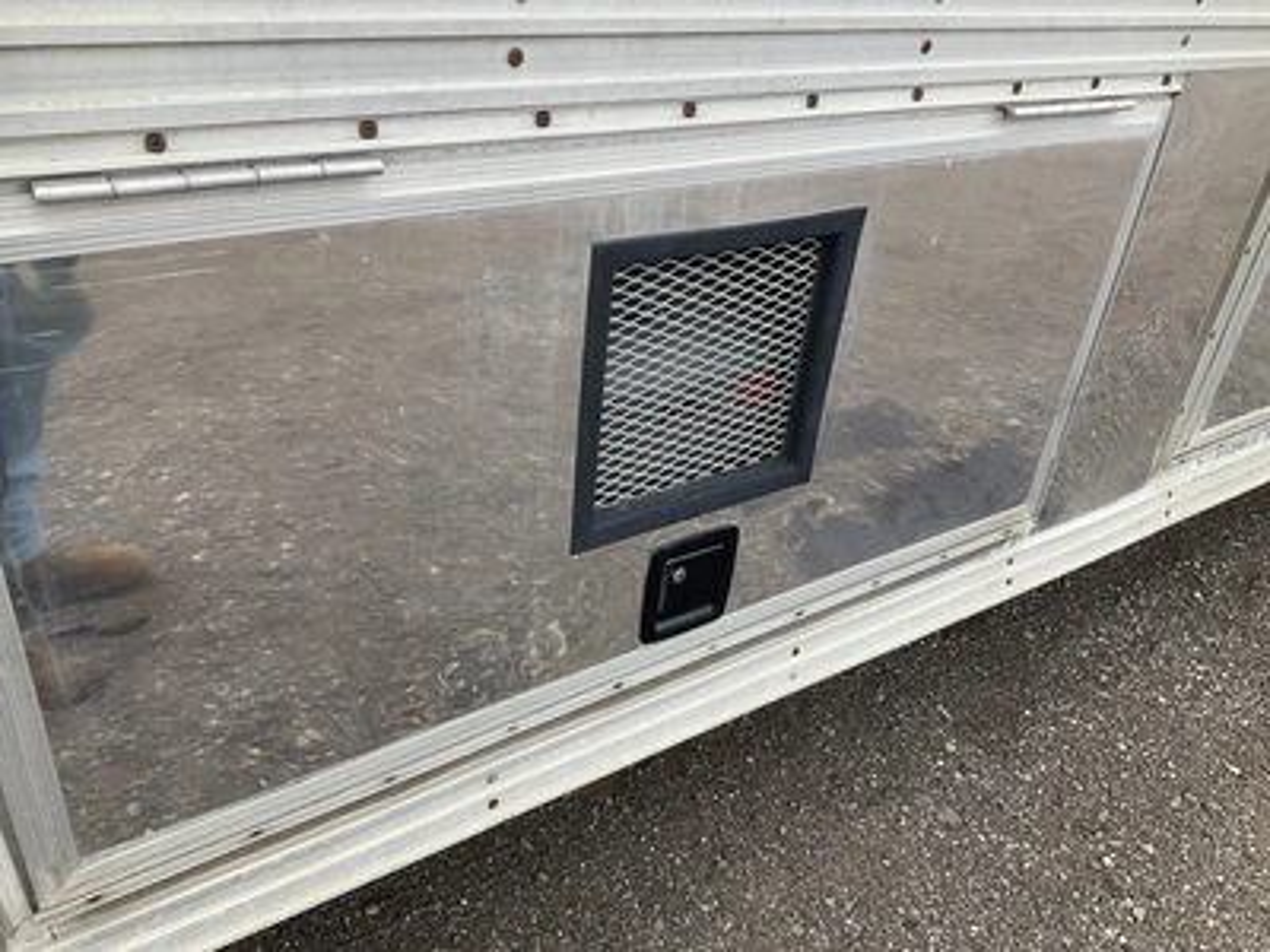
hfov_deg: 61.7
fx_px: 1064
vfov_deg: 48.2
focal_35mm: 29
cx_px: 635
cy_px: 476
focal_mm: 3
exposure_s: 1/683
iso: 25
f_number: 1.8
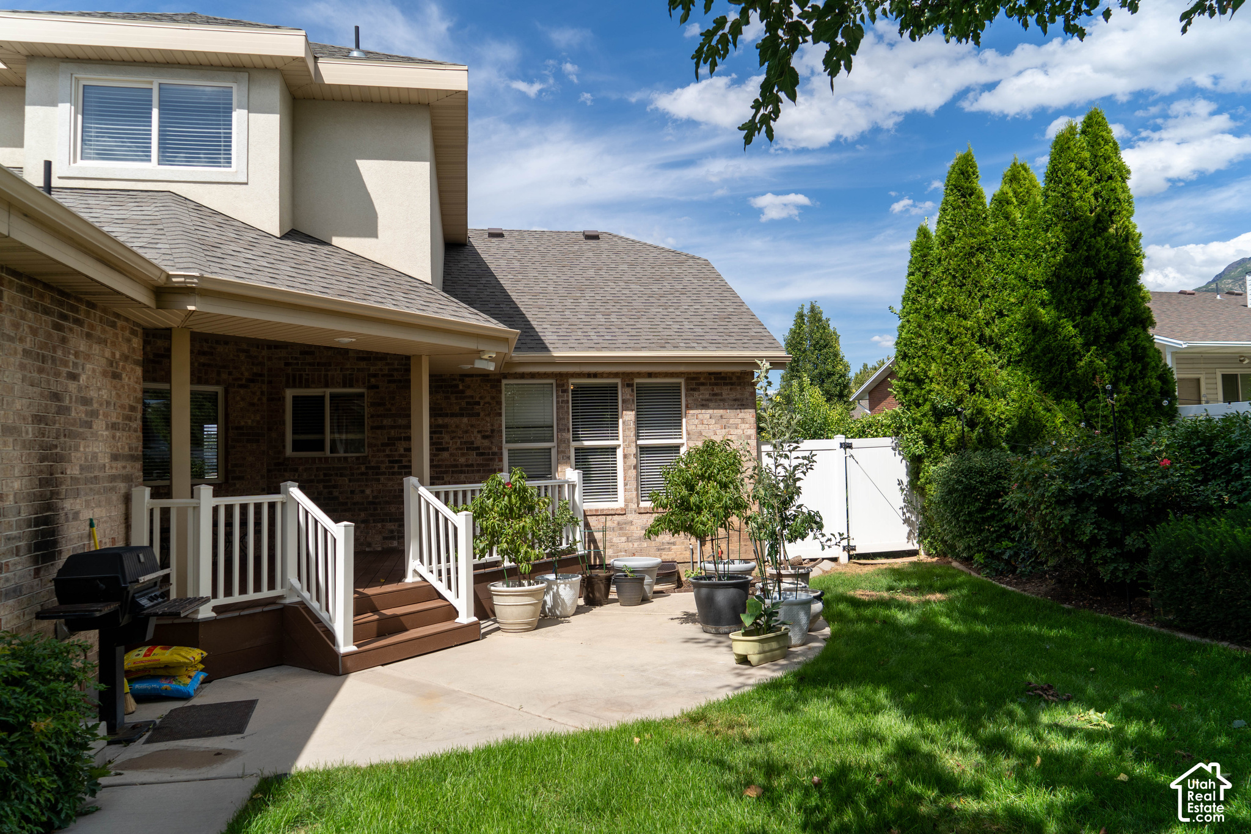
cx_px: 626
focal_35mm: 24
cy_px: 417
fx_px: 834
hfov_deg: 73.7
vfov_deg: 53.1
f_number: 5
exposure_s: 1/800
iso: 100
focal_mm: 24
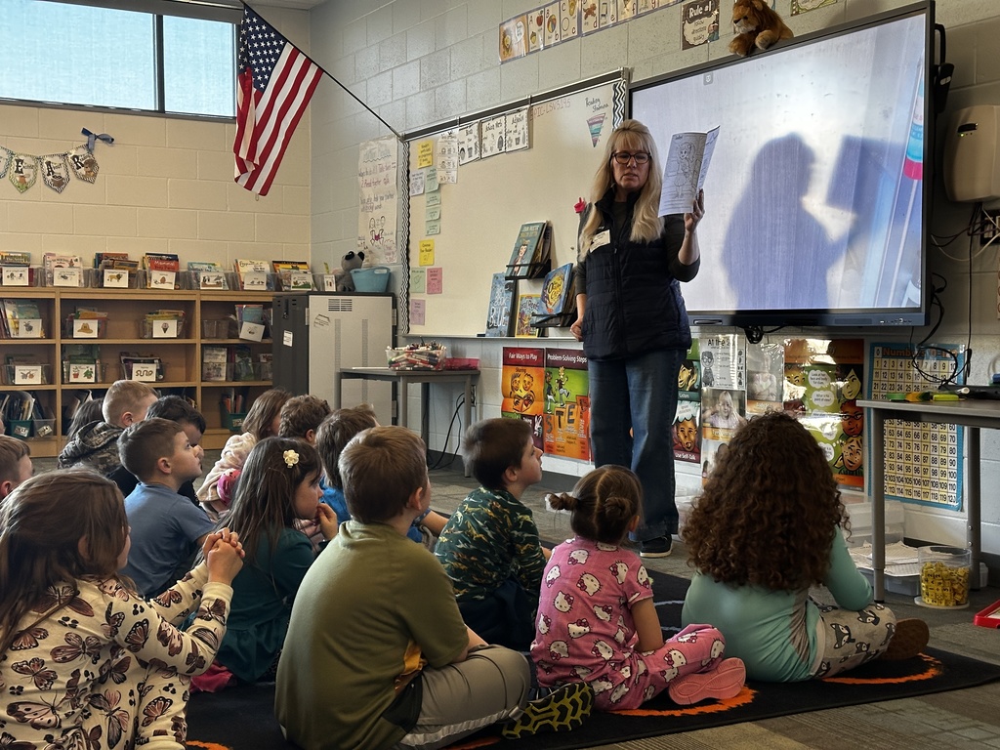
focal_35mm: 48
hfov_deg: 39.7
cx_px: 500
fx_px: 1387
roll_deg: -0.2
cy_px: 375
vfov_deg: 30.3
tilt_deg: -2.6
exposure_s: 1/40
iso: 250
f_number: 1.78
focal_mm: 6.86
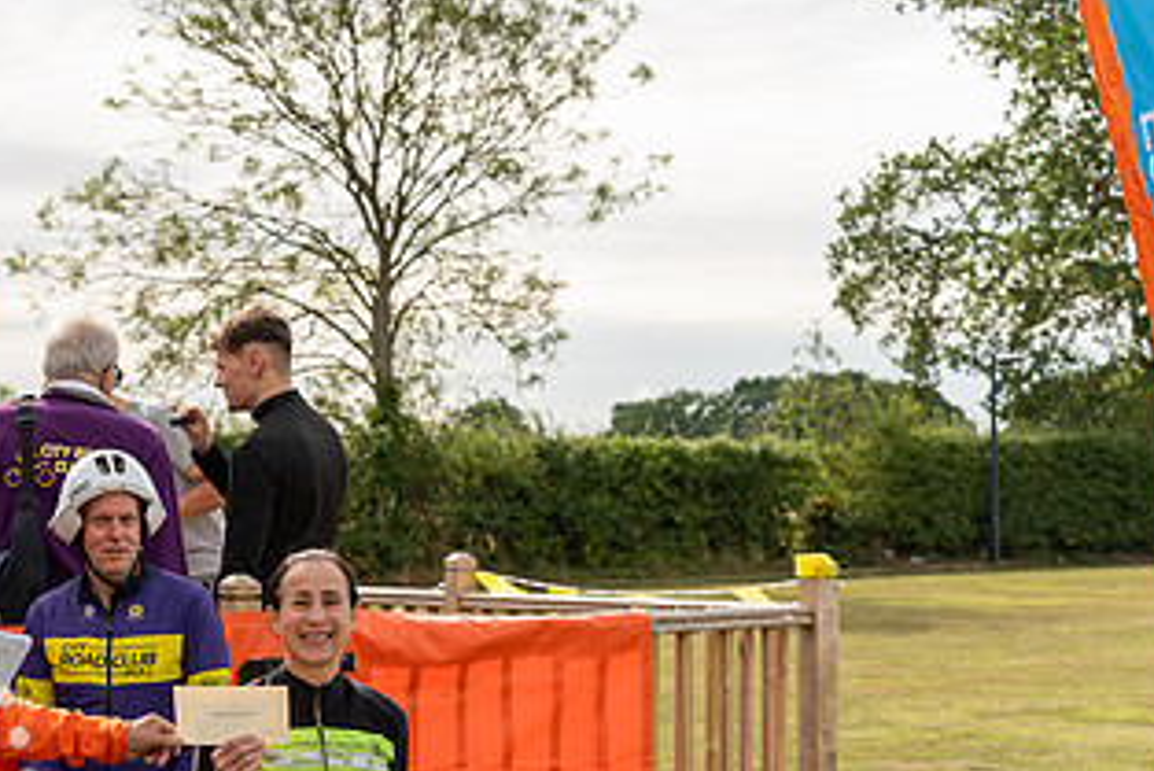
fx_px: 2790
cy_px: 640
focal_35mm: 87
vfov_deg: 15.6
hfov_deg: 23.1
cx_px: 269
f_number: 4
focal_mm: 47
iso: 125
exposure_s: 1/640
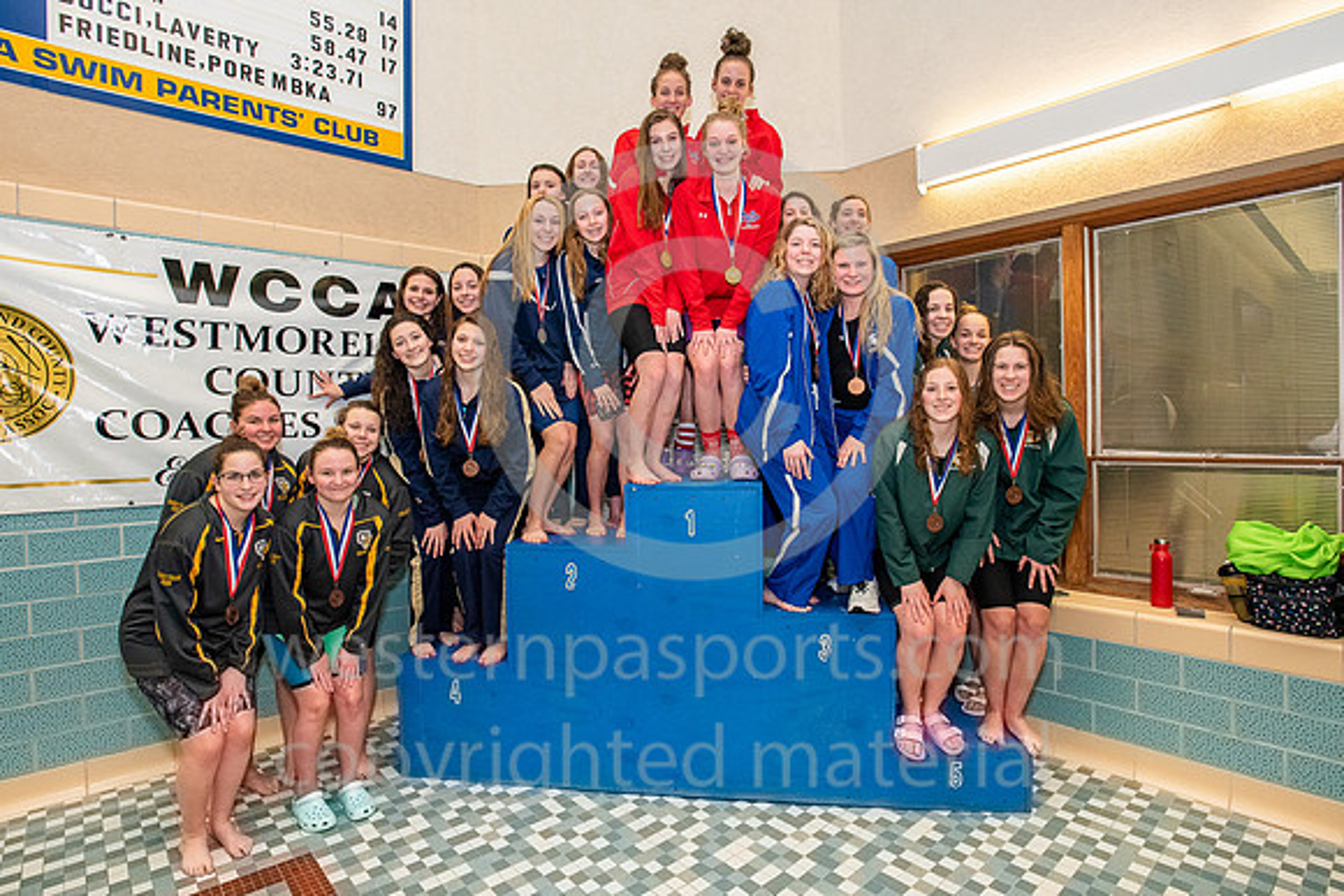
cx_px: 649
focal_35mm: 18
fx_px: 689
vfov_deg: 66.1
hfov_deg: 88.5
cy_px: 440
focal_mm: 17
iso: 2000
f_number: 8
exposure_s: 1/200
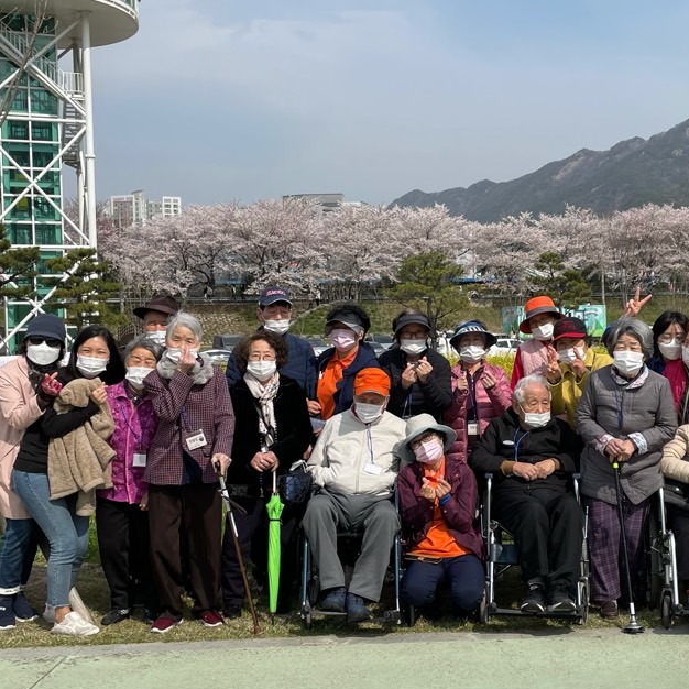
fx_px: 1058
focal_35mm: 47
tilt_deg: -1.3
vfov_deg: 36.1
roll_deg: -1.6
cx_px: 441
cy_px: 343
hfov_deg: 35.8
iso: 32
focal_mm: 4.2
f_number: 1.6
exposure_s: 1/5051
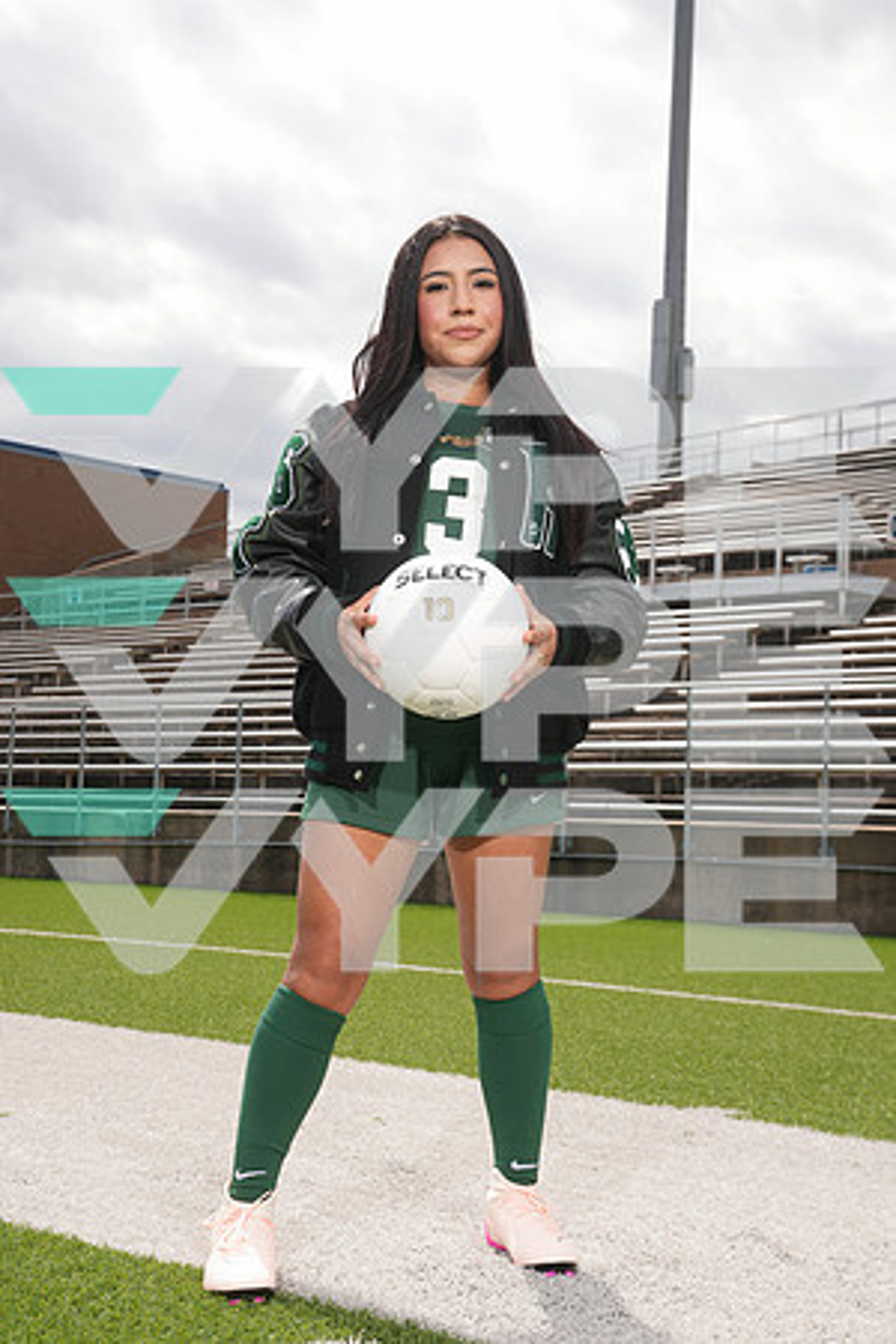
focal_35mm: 53
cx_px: 448
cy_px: 672
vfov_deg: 37.5
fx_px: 1979
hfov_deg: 25.5
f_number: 9
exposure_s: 1/200
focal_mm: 53
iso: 125
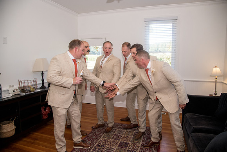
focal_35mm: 24
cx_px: 114
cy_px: 76
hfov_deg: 73.7
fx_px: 151
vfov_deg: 53.2
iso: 1000
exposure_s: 1/500
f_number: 4.5
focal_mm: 24
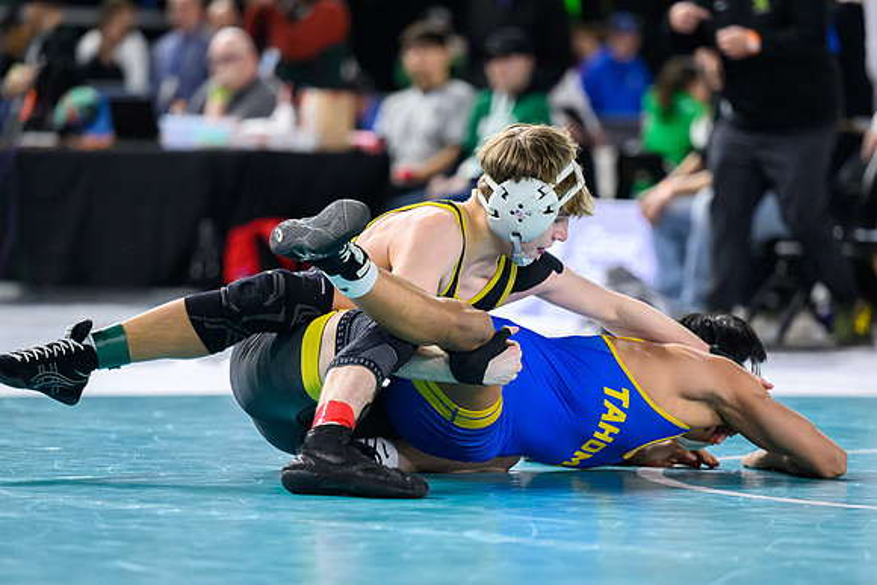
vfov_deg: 6.2
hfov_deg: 9.3
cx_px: 450
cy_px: 359
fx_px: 5373
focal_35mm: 221
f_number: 2.8
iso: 3200
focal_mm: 165
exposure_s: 1/800
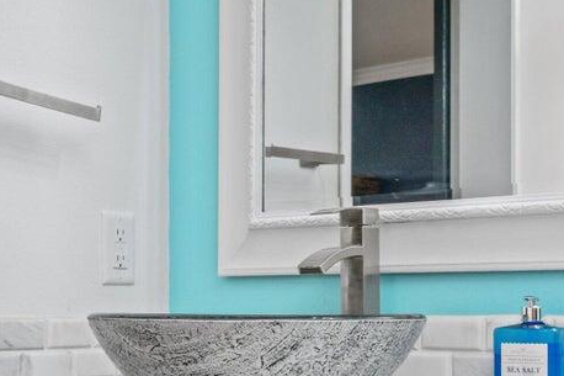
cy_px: 328
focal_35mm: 63
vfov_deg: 21.2
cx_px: 254
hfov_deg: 31.9
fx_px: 987
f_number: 9
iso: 400
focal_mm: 30
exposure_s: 1/60
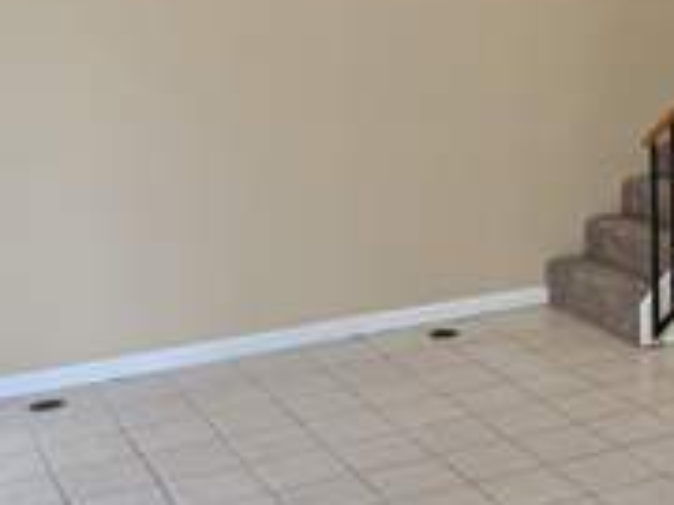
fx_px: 1246
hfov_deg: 29.1
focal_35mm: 64
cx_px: 599
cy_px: -103
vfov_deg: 21.3
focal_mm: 6.76
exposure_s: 1/202
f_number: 1.78
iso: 200
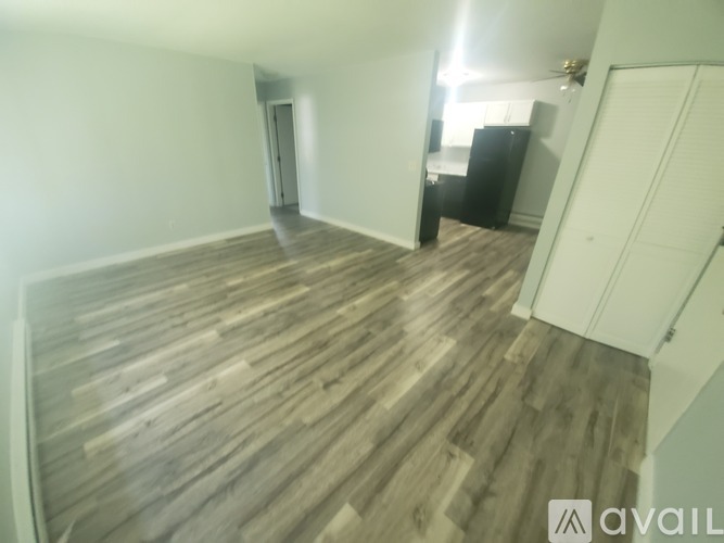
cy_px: 272
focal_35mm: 13
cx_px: 362
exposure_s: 1/30
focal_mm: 1.8
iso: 500
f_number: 2.2
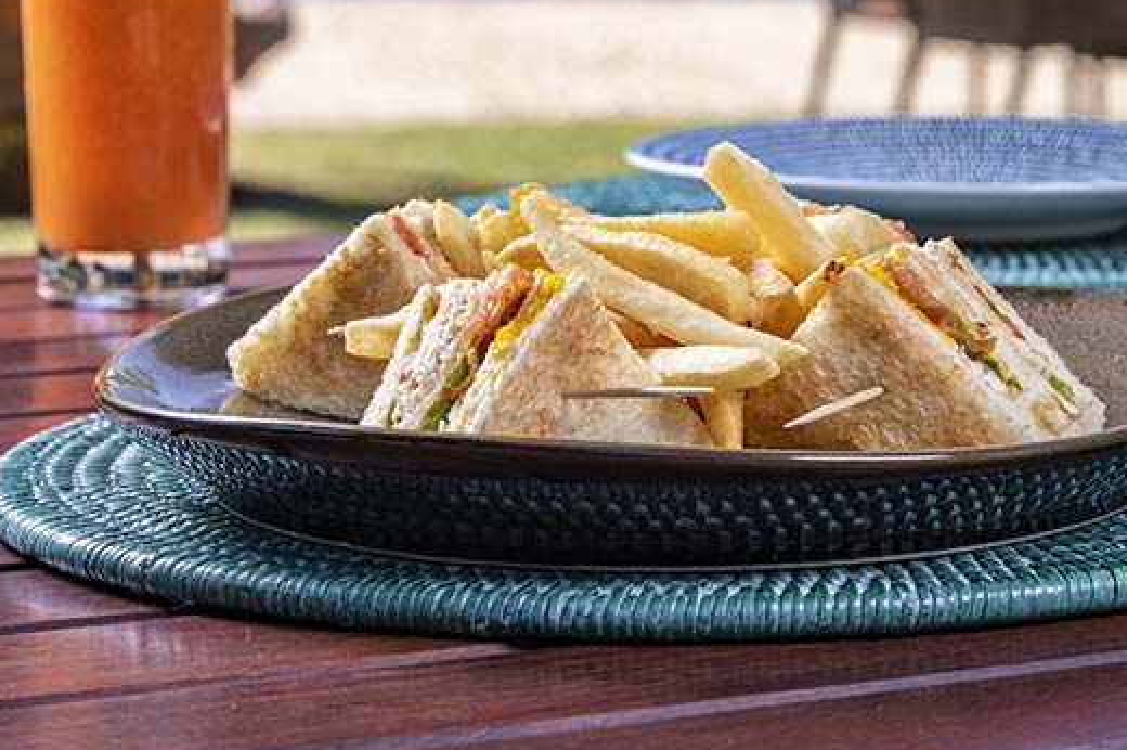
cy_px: 113
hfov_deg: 15.3
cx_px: 919
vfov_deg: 10.3
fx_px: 4161
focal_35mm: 133
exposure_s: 1/250
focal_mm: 72
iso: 500
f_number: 10
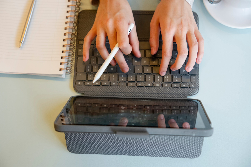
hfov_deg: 32.4
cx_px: 126
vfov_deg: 21.9
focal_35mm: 62
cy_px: 84
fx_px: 432
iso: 800
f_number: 2.8
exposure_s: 1/125
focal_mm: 41.4
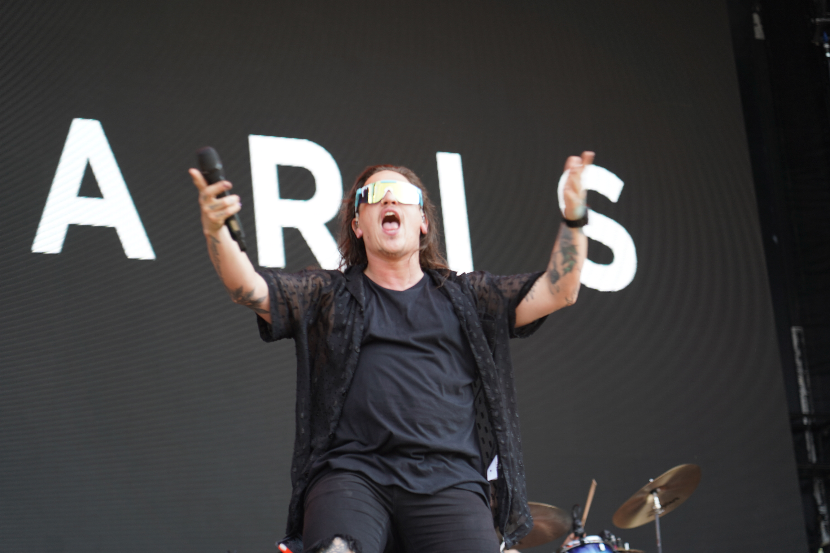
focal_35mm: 105
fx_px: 2421
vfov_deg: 13.0
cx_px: 415
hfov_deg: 19.5
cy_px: 276
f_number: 4
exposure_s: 1/125
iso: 100
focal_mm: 105
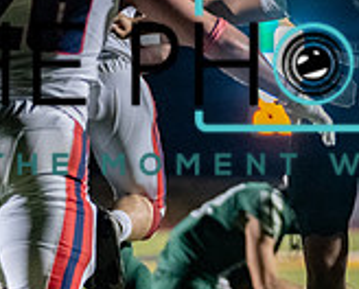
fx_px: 4686
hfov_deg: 4.4
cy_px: 92
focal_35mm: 440
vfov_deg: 3.5
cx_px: 267
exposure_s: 1/1000
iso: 8000
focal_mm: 123
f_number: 2.8
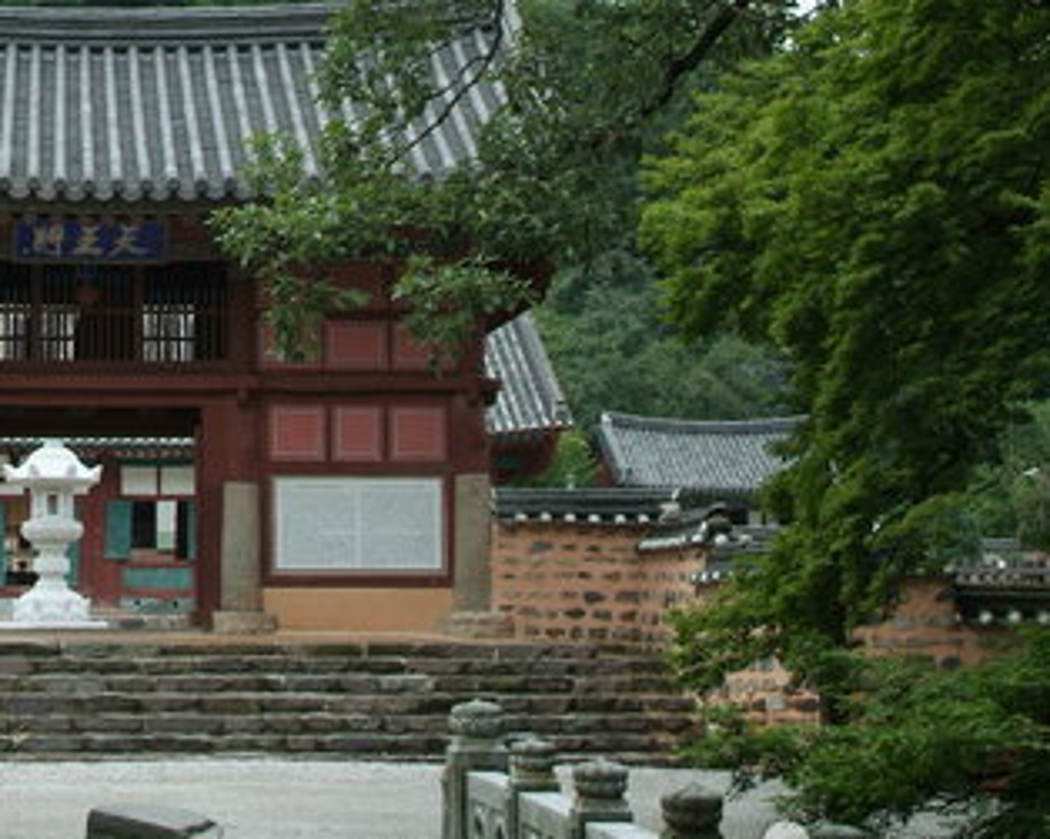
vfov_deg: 16.7
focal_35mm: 92
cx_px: 95
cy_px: 254
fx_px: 2858
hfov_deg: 20.4
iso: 400
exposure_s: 1/180
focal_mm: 29
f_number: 8
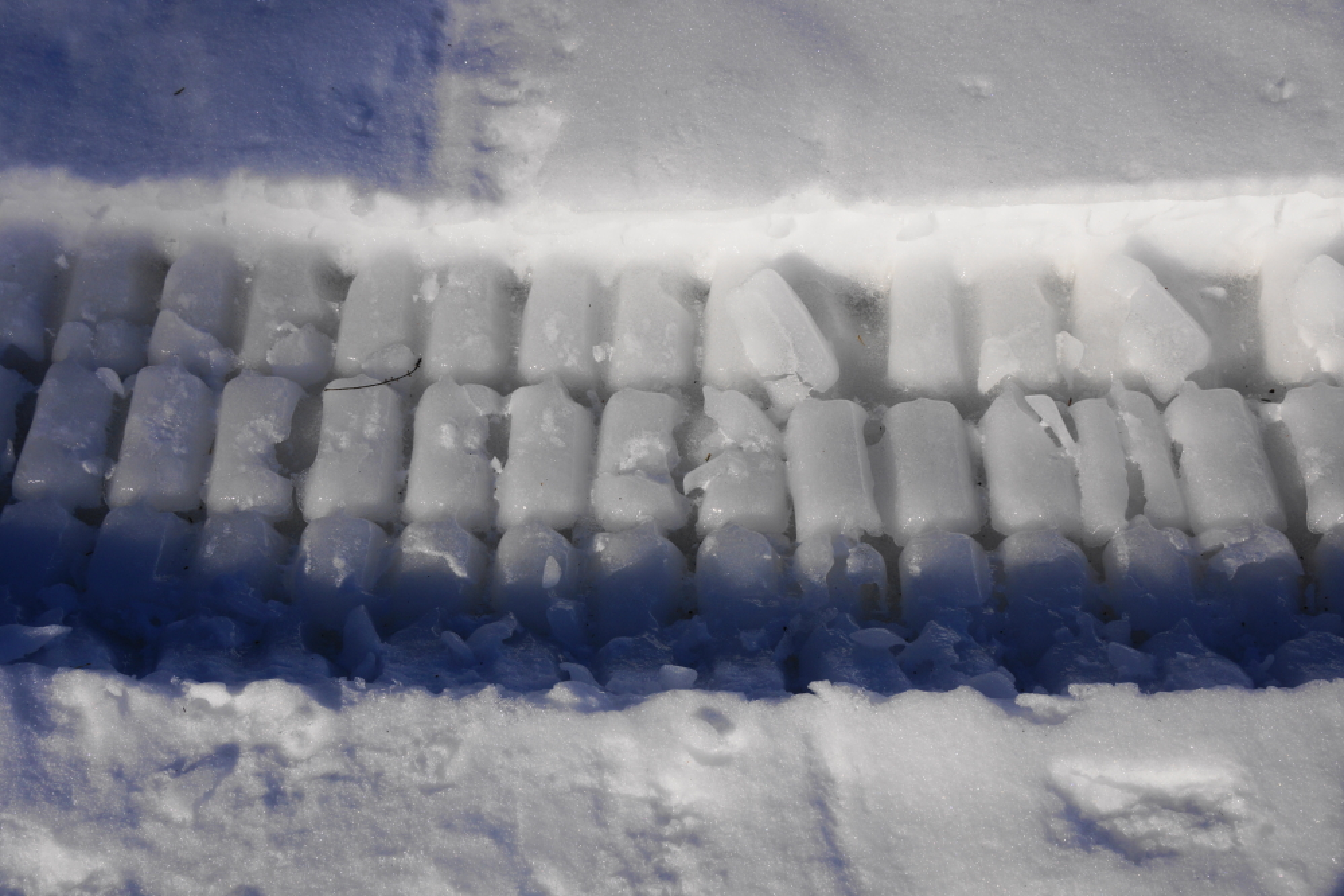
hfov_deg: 29.9
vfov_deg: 20.2
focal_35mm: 68
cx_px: 672
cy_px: 448
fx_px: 2520
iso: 100
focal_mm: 45
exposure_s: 1/125
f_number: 13
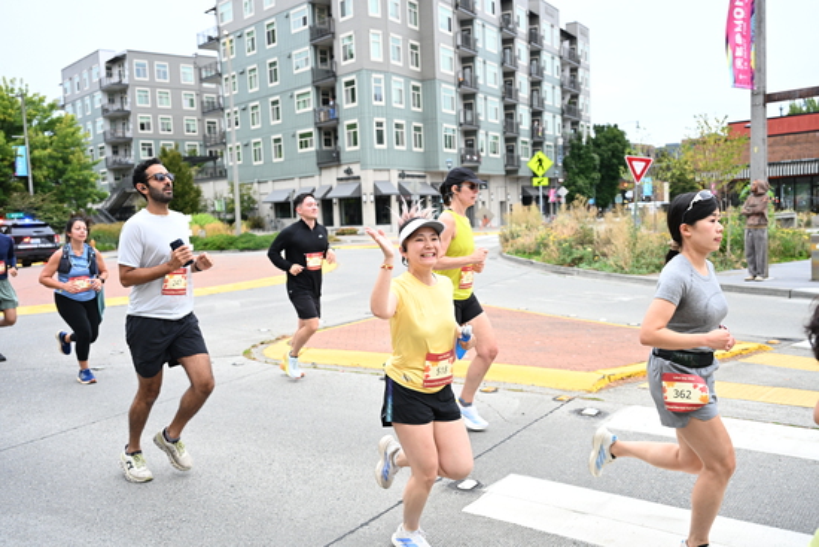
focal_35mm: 33
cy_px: 274
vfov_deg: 40.0
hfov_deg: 57.2
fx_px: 751
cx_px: 410
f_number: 4
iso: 2000
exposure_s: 1/800
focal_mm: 33
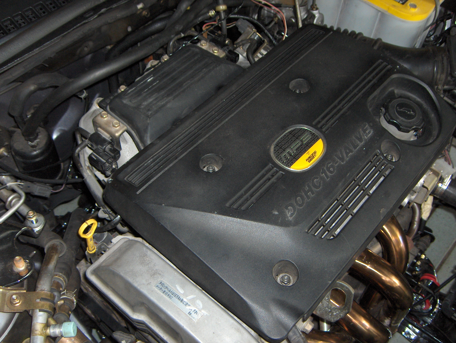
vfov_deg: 36.9
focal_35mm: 39
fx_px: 515
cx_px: 228
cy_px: 172
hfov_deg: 47.8
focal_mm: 8
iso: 100
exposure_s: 1/60
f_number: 2.8
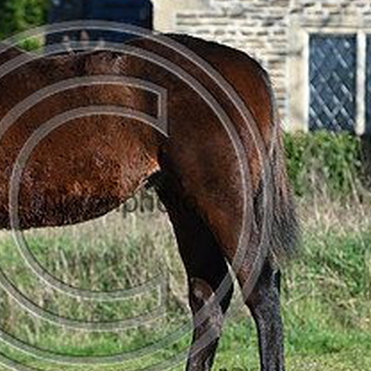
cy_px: 177
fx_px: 4026
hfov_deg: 5.3
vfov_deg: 5.3
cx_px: 70
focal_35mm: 332
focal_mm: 140
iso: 320
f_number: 4.5
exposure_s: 1/1250
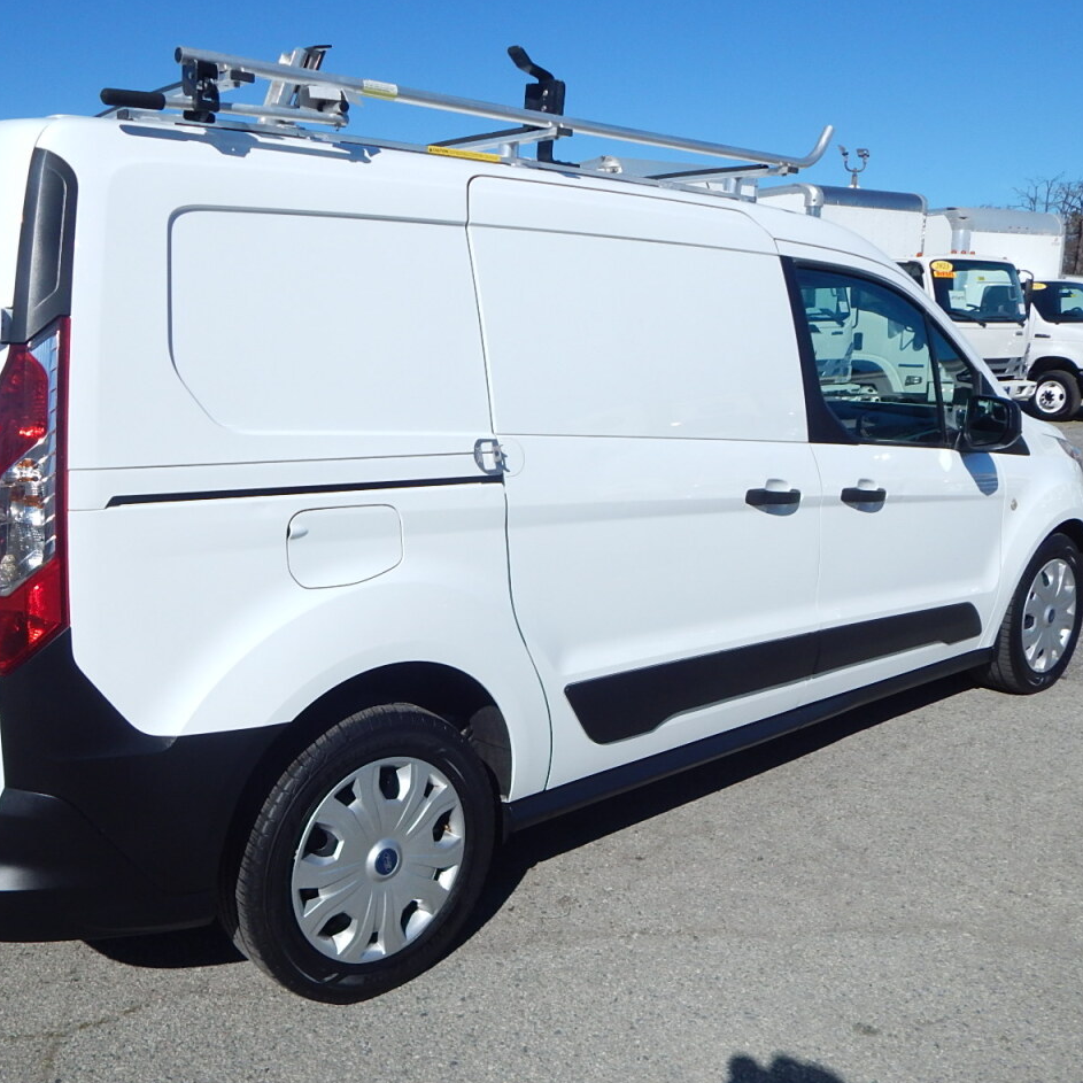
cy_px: 536
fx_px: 1062
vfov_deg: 54.0
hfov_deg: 53.5
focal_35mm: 30
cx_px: 410
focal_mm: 4.5
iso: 125
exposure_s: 1/1500
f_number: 6.1
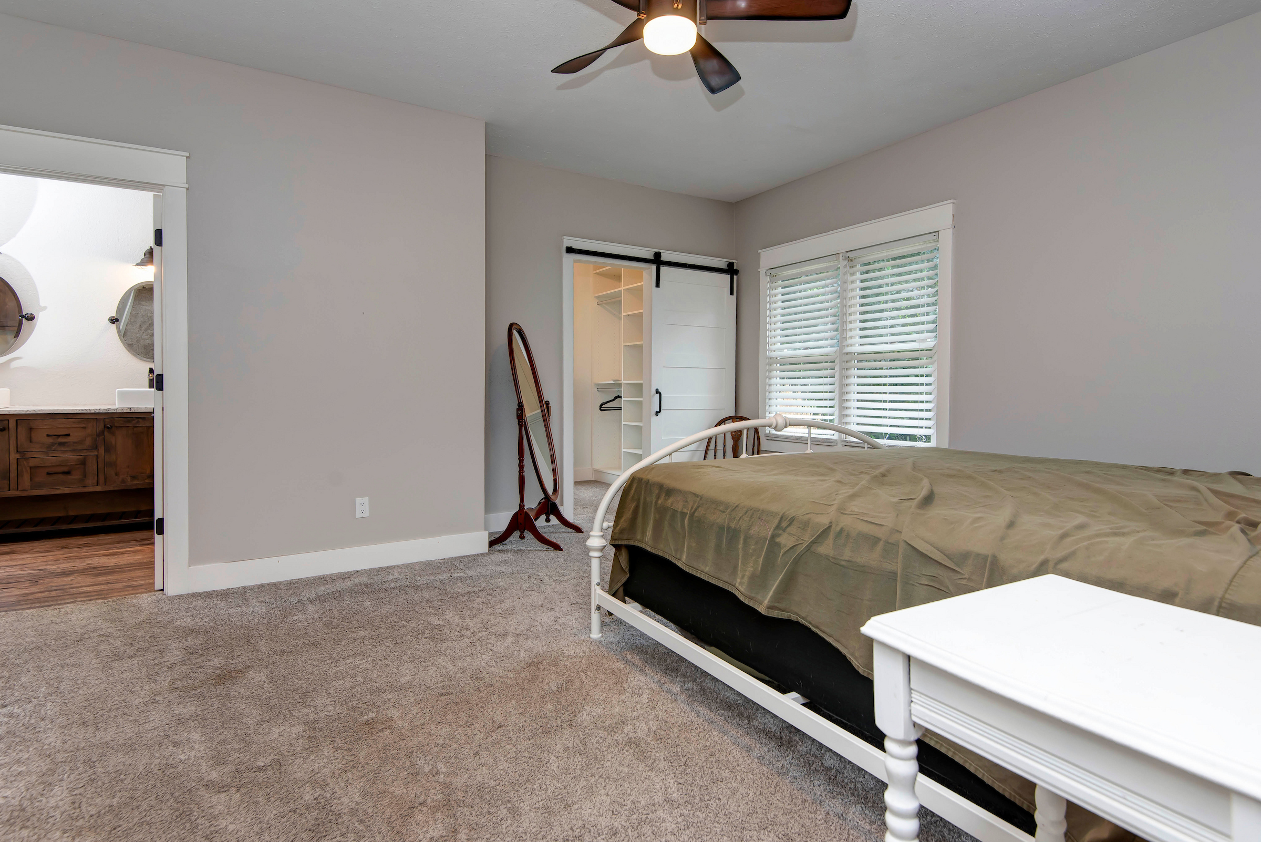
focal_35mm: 18
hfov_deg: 90.0
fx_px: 631
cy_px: 421
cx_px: 630
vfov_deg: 67.4
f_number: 6.7
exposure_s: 1/45
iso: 400
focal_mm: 18
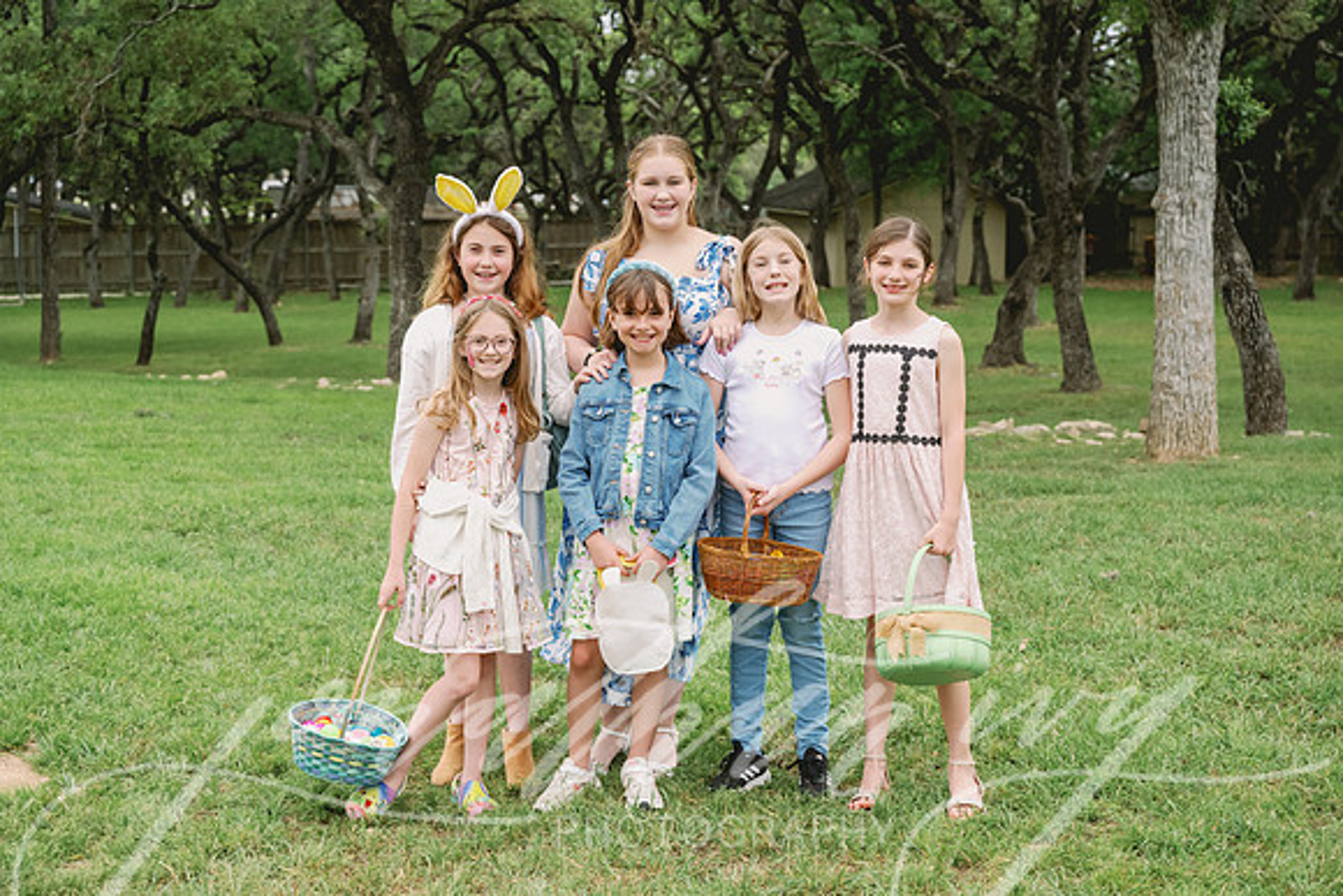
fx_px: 2090
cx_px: 672
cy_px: 448
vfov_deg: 24.2
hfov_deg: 35.6
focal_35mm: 56
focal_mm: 56
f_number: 5
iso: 1000
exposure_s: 1/800
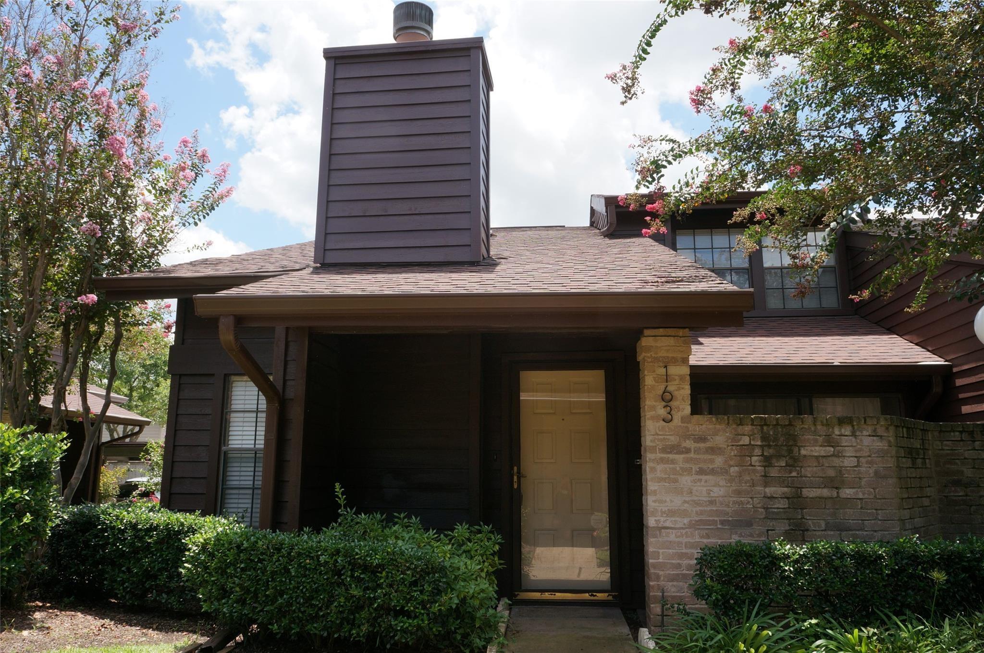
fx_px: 737
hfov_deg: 67.5
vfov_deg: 47.8
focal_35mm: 27
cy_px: 326
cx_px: 492
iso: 100
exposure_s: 1/125
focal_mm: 18
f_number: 10
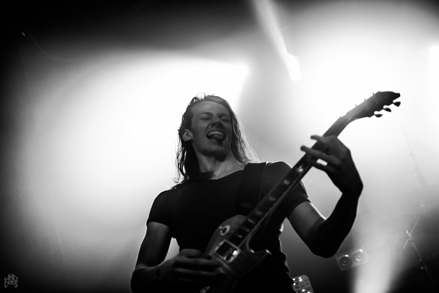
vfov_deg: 29.3
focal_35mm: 46
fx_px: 561
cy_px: 146
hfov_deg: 42.7
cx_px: 220
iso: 3200
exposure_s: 1/80
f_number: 2.8
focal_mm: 46
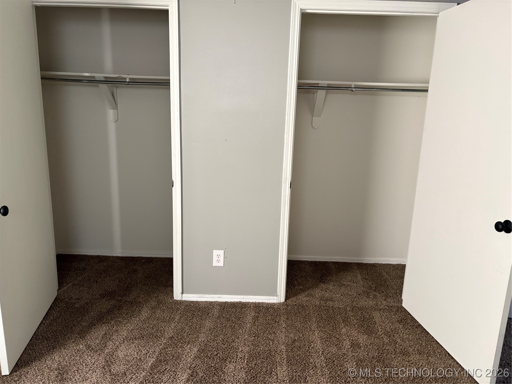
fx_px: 385
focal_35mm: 26
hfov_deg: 67.3
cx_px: 256
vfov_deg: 53.1
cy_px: 192
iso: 250
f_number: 1.6
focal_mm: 5.96
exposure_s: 1/60
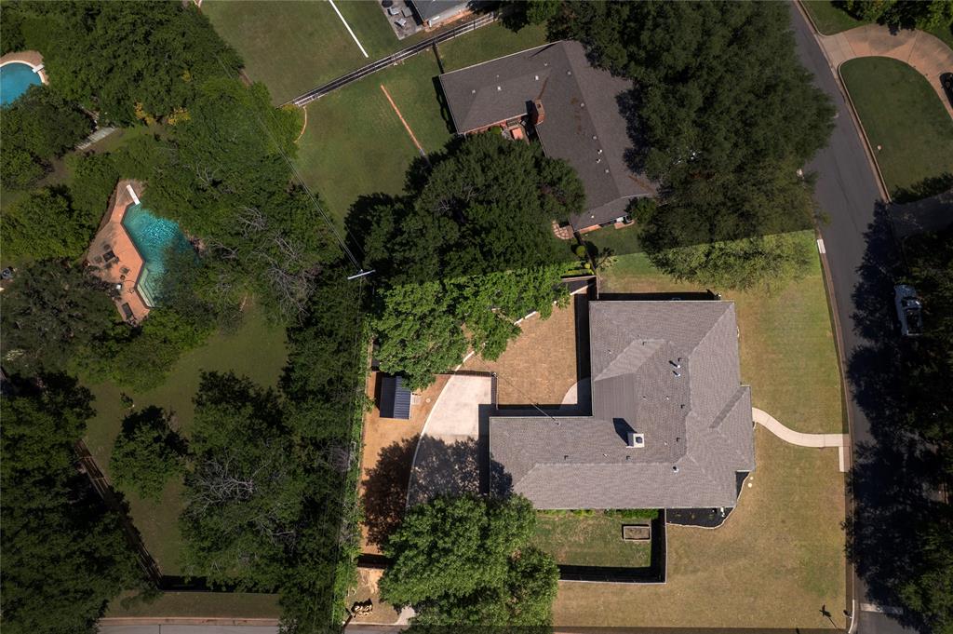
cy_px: 317
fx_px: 582
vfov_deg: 57.1
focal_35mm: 22
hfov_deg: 78.6
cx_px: 476
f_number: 2.8
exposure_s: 1/60
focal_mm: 8.38
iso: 100
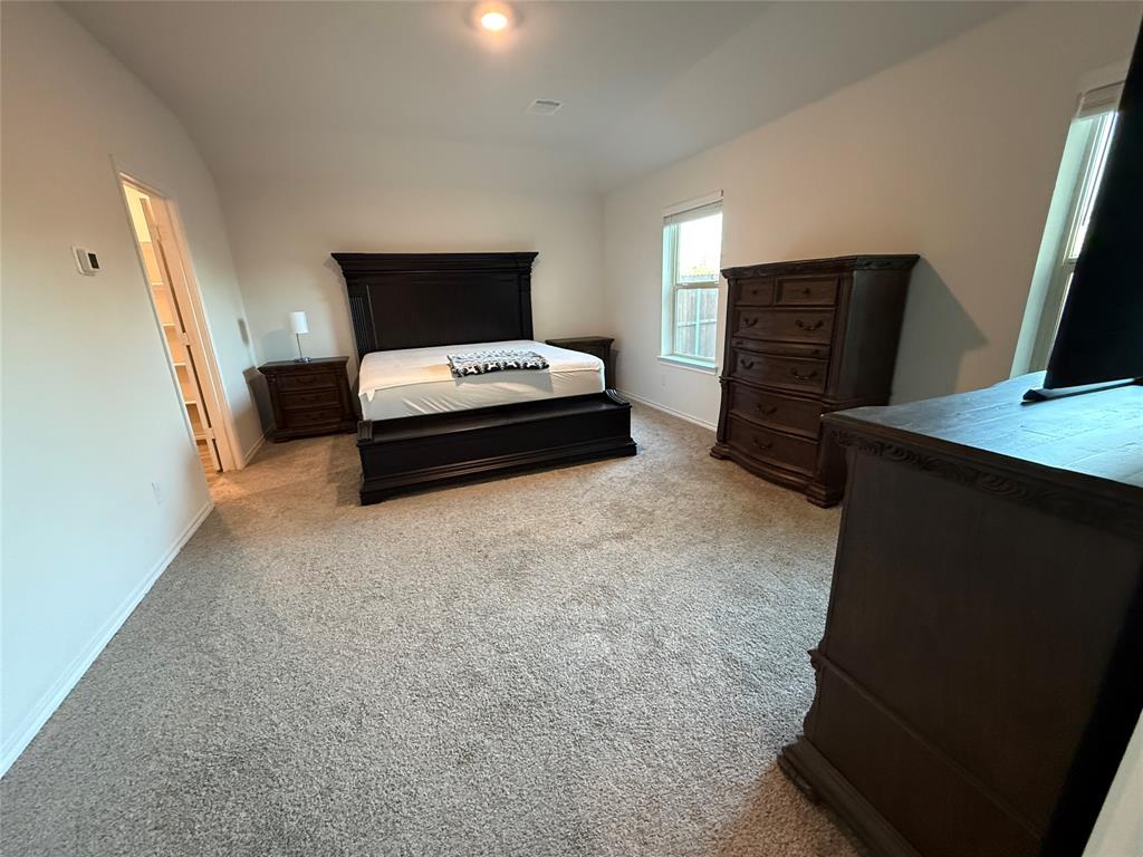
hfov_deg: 102.1
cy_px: 428
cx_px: 572
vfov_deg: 85.7
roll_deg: +1.4
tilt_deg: -16.1
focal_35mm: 14
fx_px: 462
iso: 640
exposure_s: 1/60
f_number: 2.2
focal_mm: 2.22
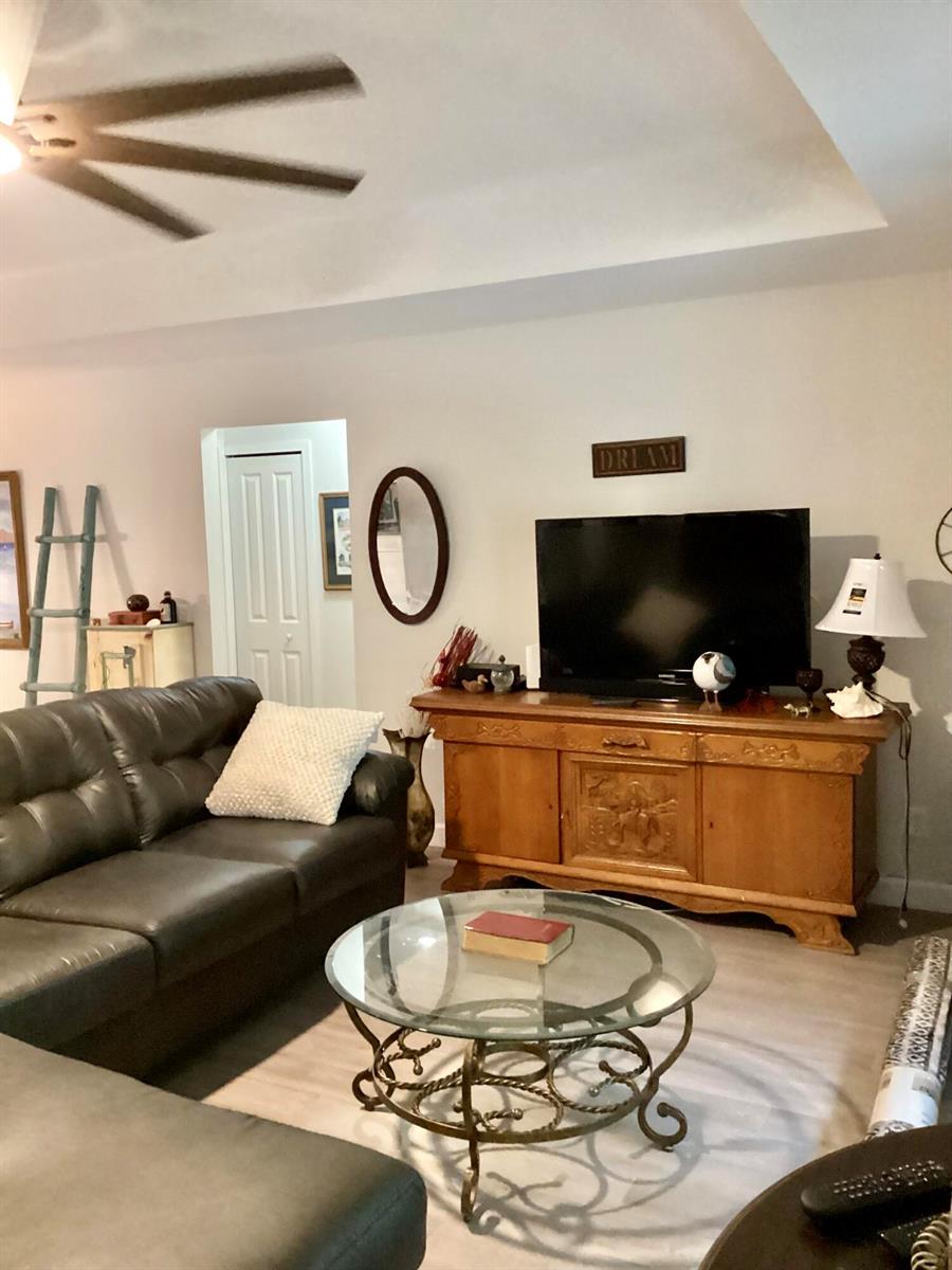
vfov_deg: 58.4
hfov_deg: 45.4
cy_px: 635
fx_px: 1137
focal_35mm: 31
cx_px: 476
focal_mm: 3.3
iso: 640
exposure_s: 1/30
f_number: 2.4
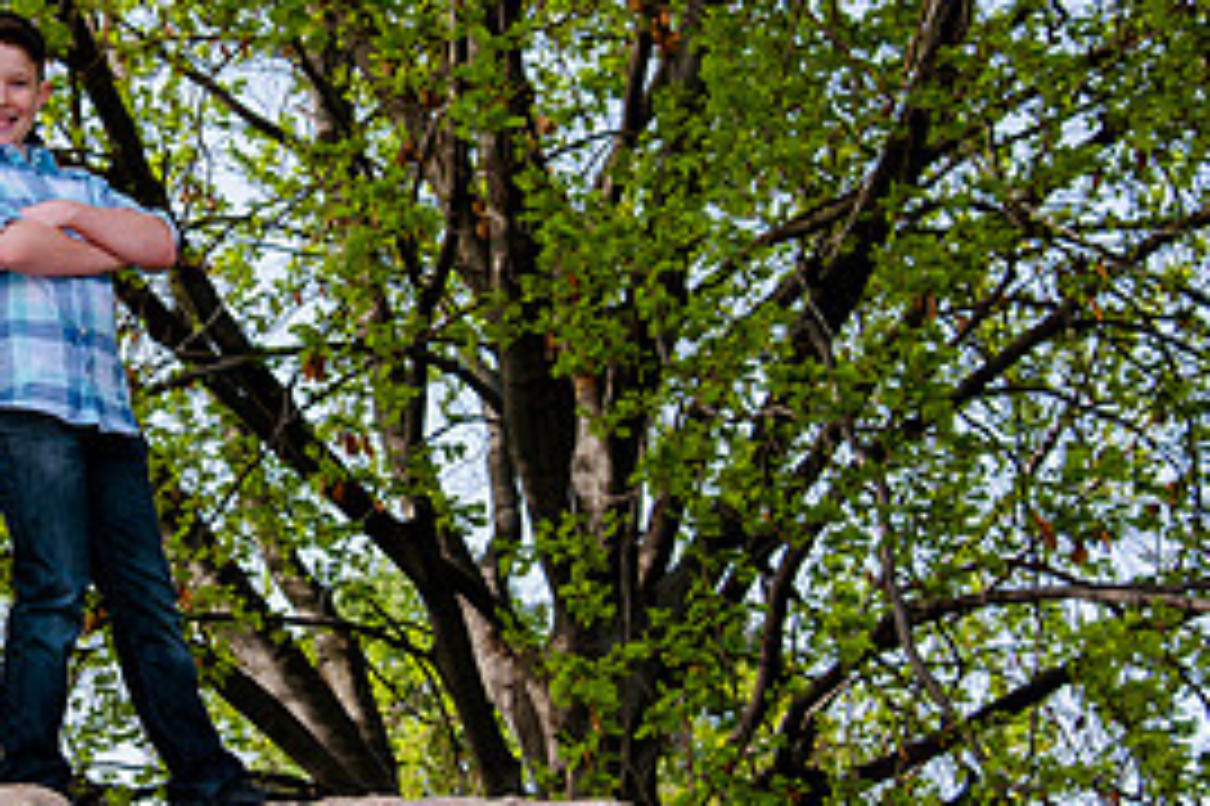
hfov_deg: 18.3
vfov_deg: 12.4
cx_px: 163
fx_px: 3695
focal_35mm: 110
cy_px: 352
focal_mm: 44
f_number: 5
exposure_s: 1/250
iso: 200
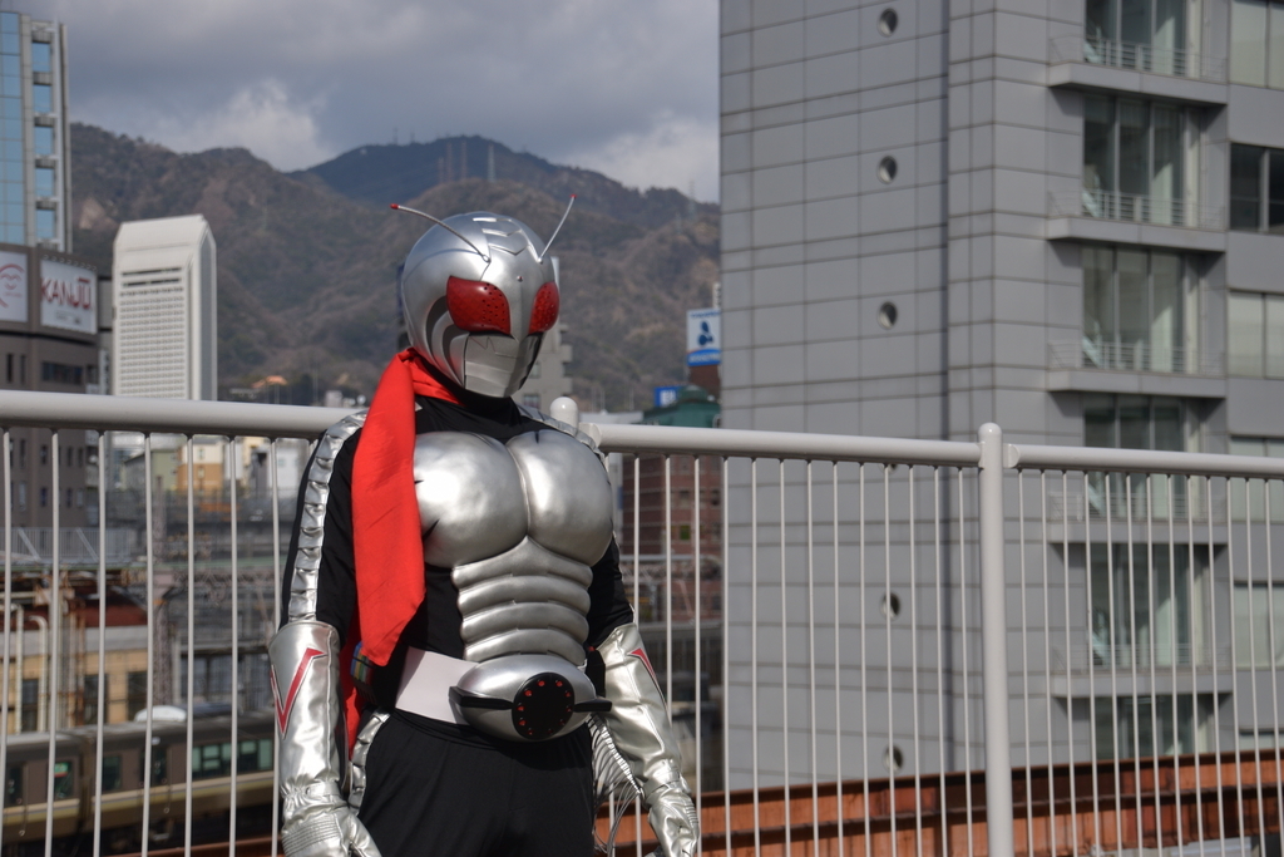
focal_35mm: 82
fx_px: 2943
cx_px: 642
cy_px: 428
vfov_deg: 16.6
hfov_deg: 24.6
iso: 200
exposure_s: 1/2500
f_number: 5
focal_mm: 55
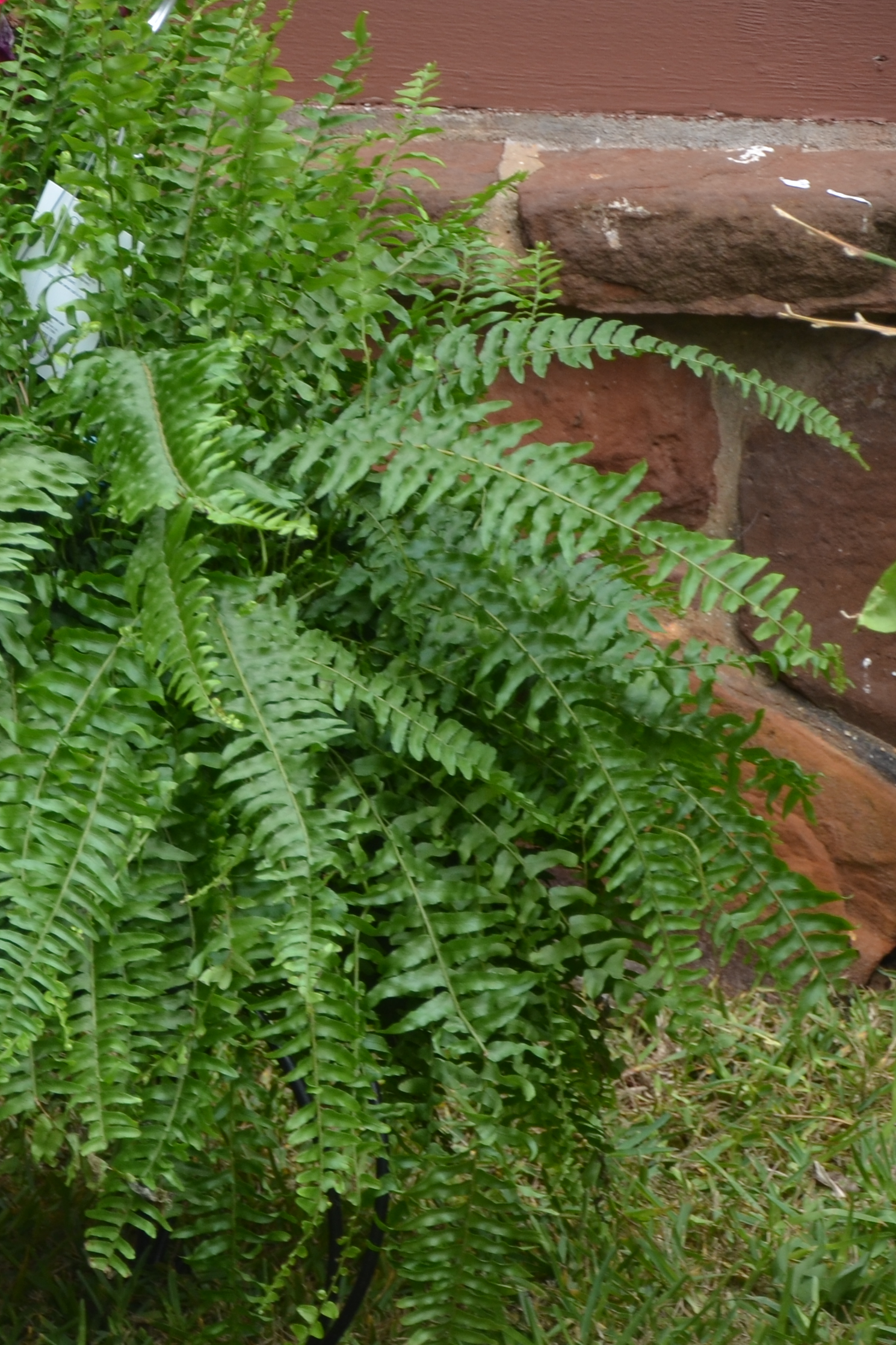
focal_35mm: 218
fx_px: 8137
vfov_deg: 9.4
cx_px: -579
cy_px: 853
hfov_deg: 6.2
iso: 200
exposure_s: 1/160
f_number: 6.3
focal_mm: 66
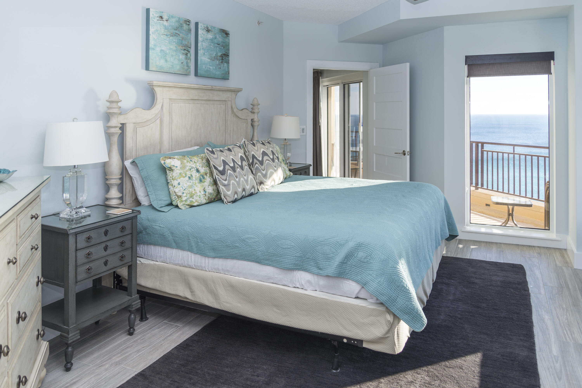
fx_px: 388
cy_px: 194
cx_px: 291
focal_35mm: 24
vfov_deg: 53.2
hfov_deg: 73.7
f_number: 3.5
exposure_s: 1/250
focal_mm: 24
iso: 125
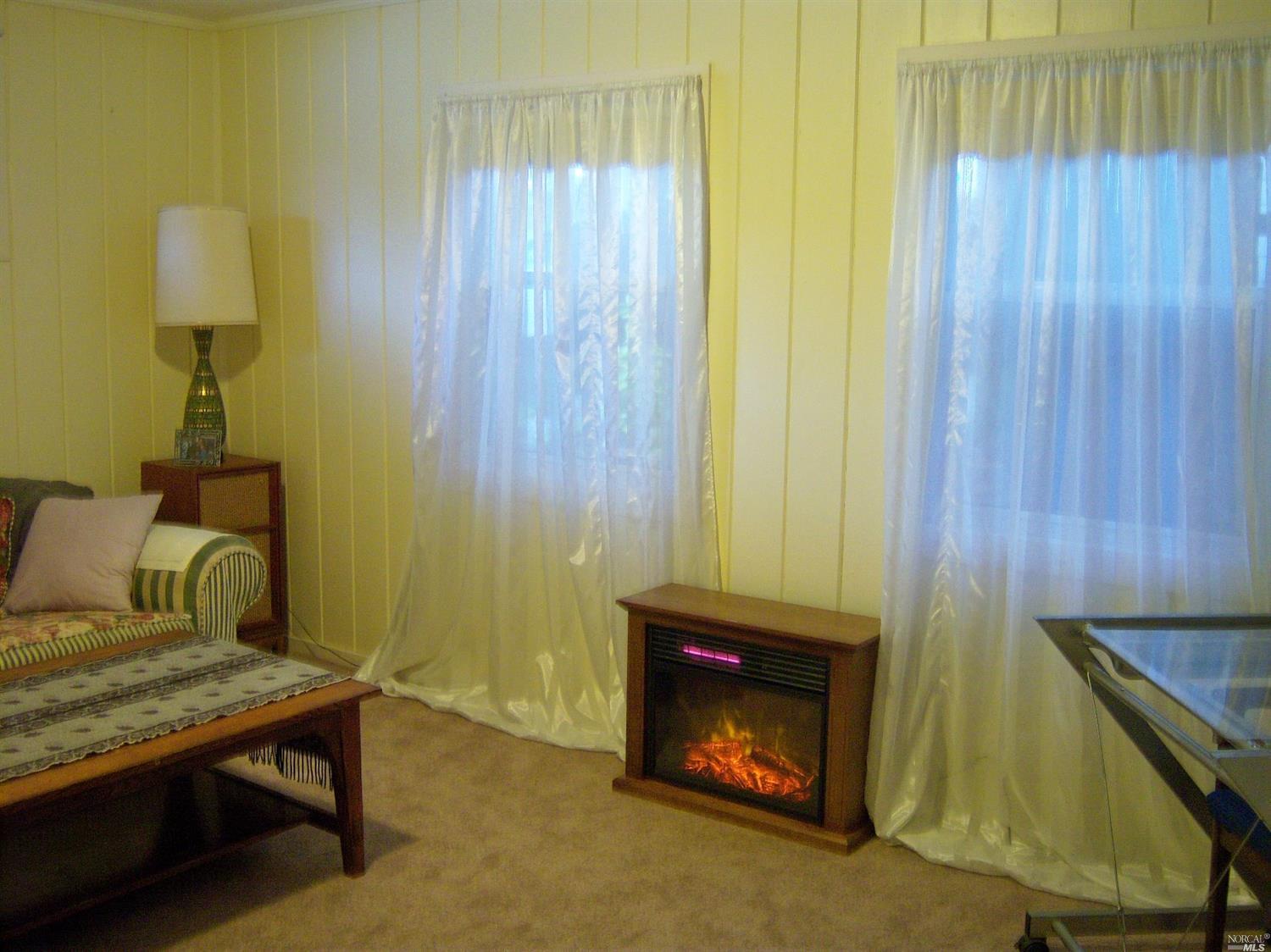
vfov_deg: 39.6
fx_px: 1321
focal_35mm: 36
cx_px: 636
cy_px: 476
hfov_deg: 51.4
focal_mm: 7.5
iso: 160
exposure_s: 1/8
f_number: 2.8
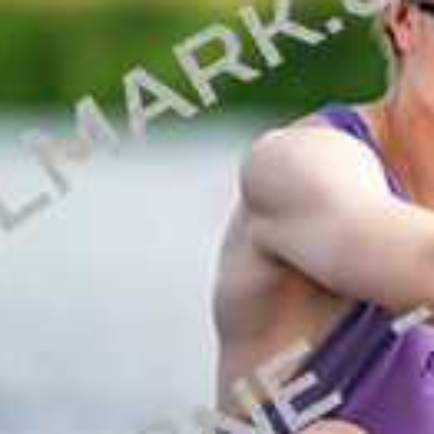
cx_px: 895
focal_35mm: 1505
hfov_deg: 1.2
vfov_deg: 1.2
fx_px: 21348
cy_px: 303
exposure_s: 1/2500
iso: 450
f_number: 4.5
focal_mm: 400
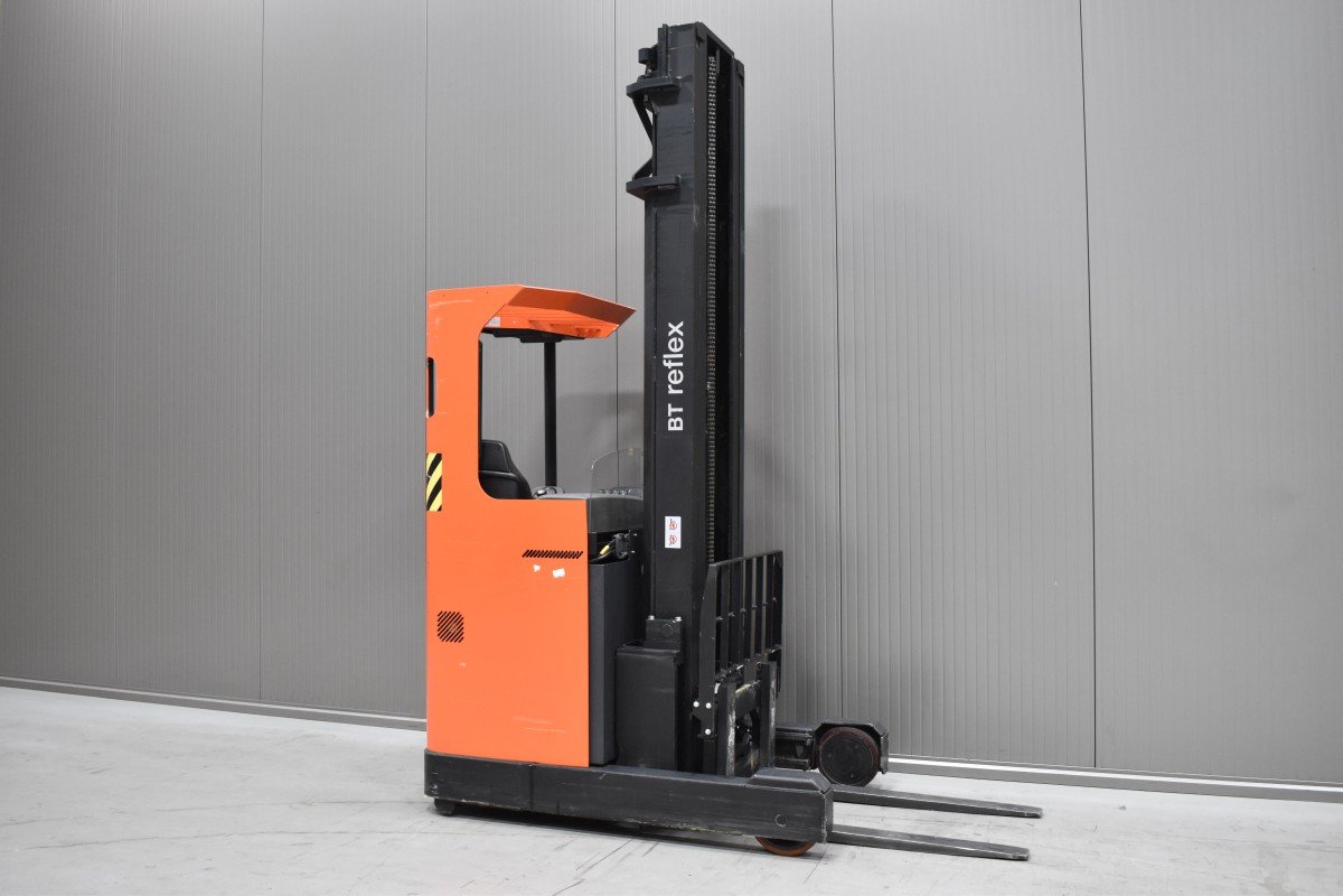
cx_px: 672
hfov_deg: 59.5
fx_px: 1175
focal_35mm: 32
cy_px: 448
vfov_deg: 41.7
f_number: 5
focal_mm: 21
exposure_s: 1/40
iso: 1250
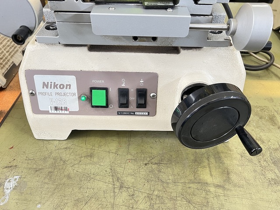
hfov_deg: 67.3
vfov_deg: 53.1
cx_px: 140
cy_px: 105
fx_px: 210
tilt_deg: -44.6
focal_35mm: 26
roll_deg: -0.1
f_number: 1.5
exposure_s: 1/50
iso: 200
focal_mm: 5.7
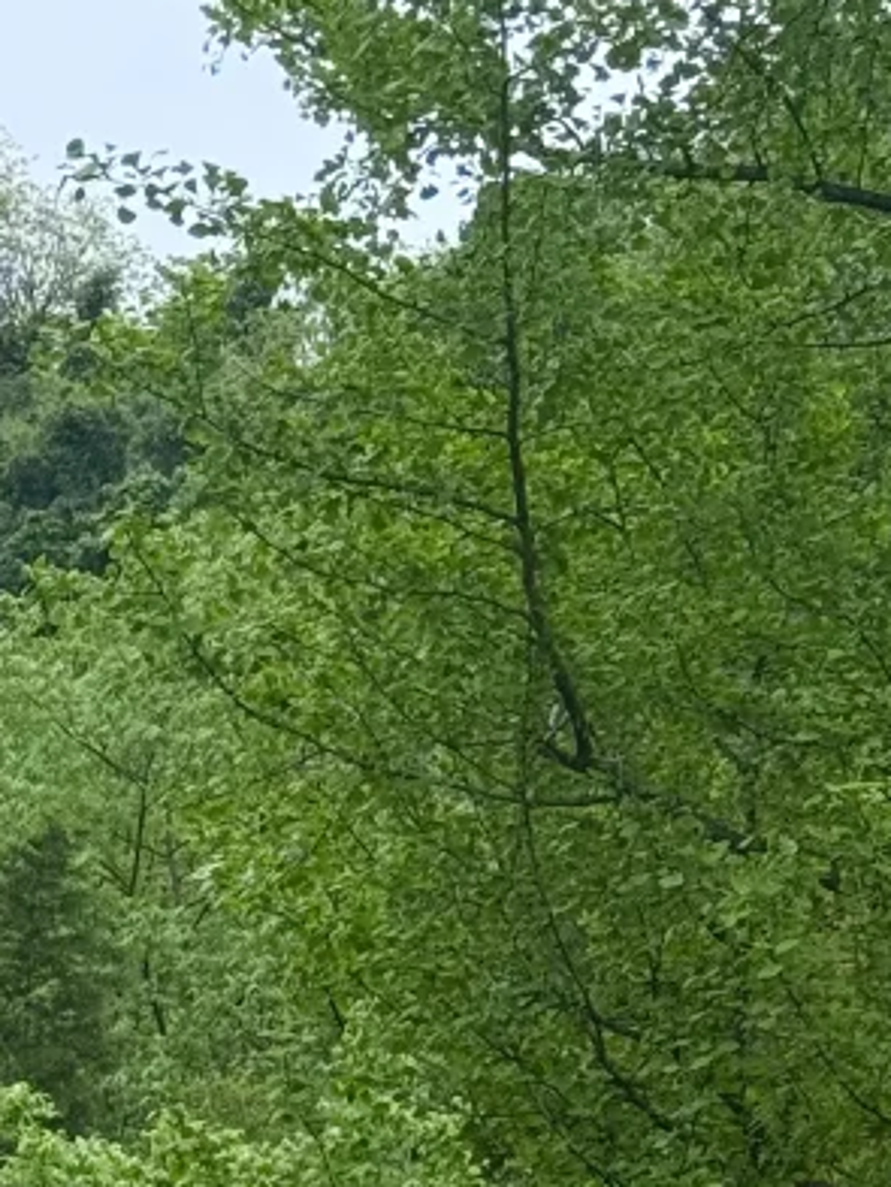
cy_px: 2002
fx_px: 6037
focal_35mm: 176
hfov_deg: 8.3
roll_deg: -2.3
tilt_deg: +12.6
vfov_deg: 10.7
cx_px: -211
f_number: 1.78
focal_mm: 6.76
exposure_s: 1/1285
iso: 64
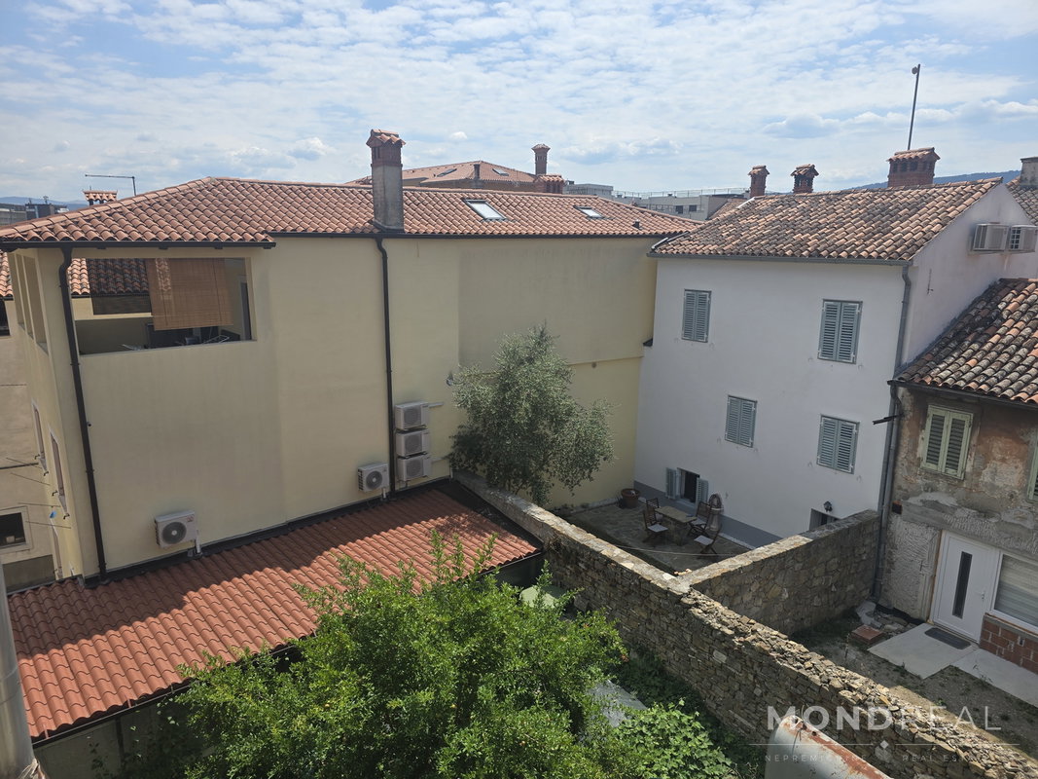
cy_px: 390
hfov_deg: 73.9
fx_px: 690
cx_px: 519
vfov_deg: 58.9
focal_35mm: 23
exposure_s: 1/1070
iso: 12
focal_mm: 6.3
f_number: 1.7
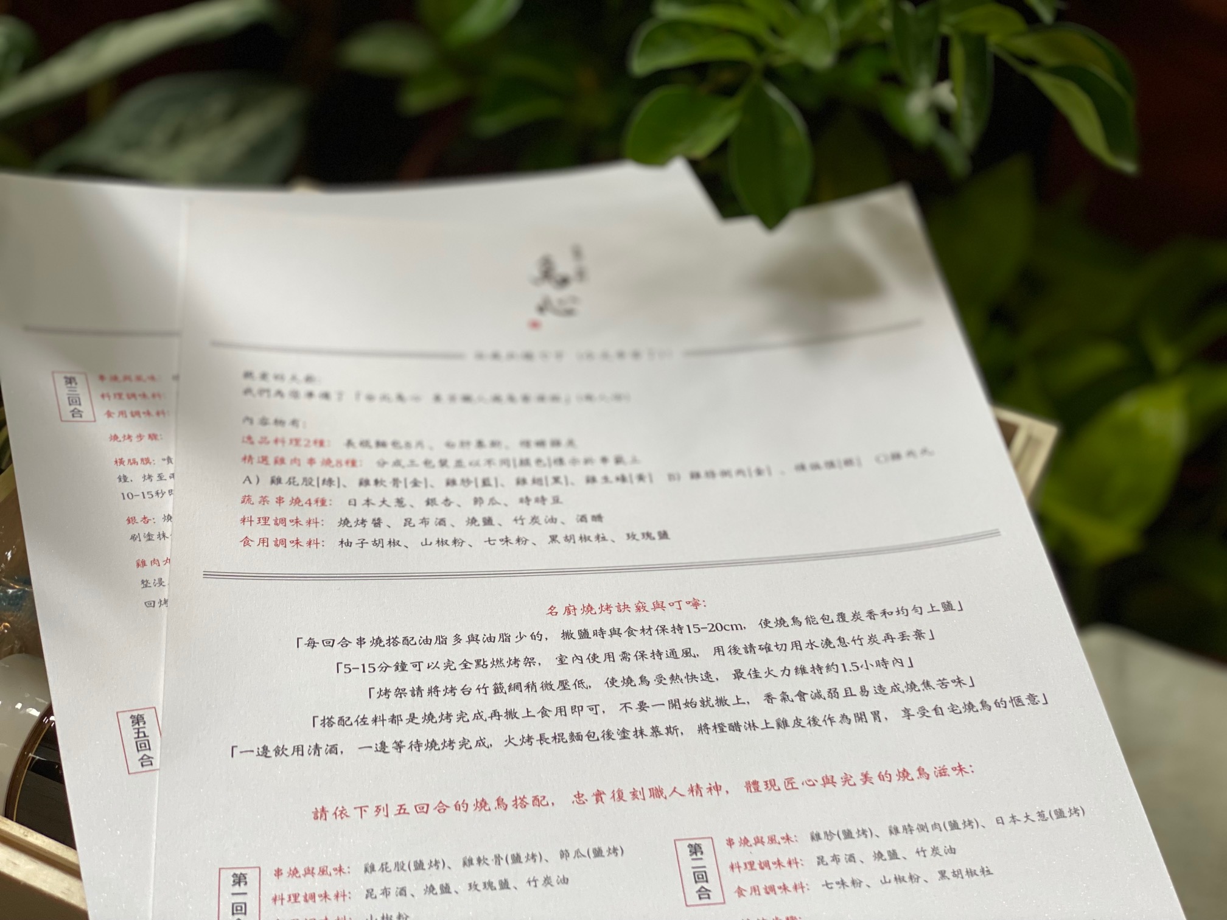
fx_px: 1843
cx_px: 614
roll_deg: -5.1
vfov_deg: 28.0
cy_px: 460
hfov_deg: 36.8
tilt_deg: -44.8
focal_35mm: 52
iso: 64
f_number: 2
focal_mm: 6
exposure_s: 1/120
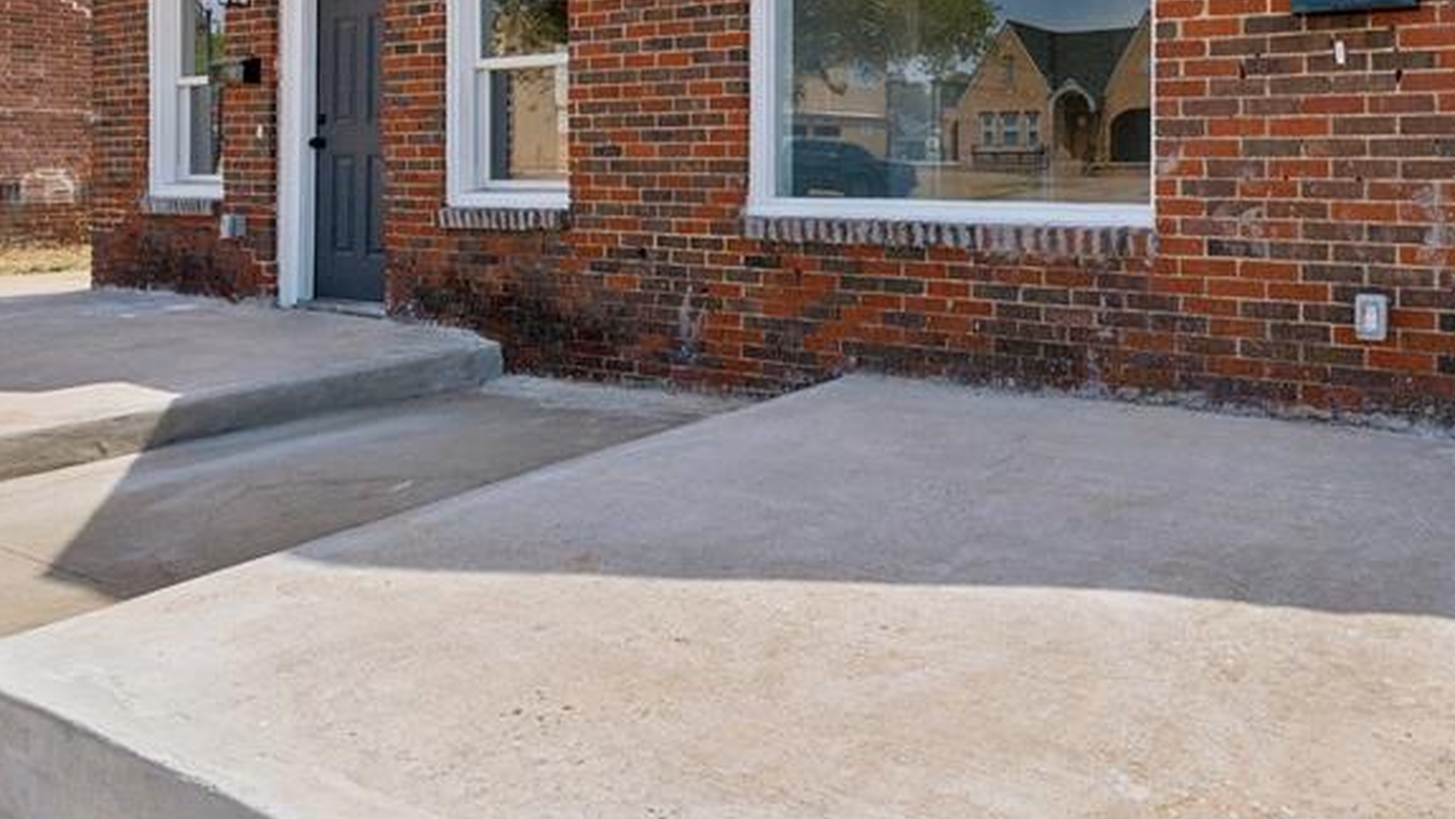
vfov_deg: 39.3
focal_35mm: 28
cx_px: 1086
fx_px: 1080
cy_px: 127
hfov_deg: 64.0
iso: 200
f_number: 7.1
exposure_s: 1/1600
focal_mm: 10
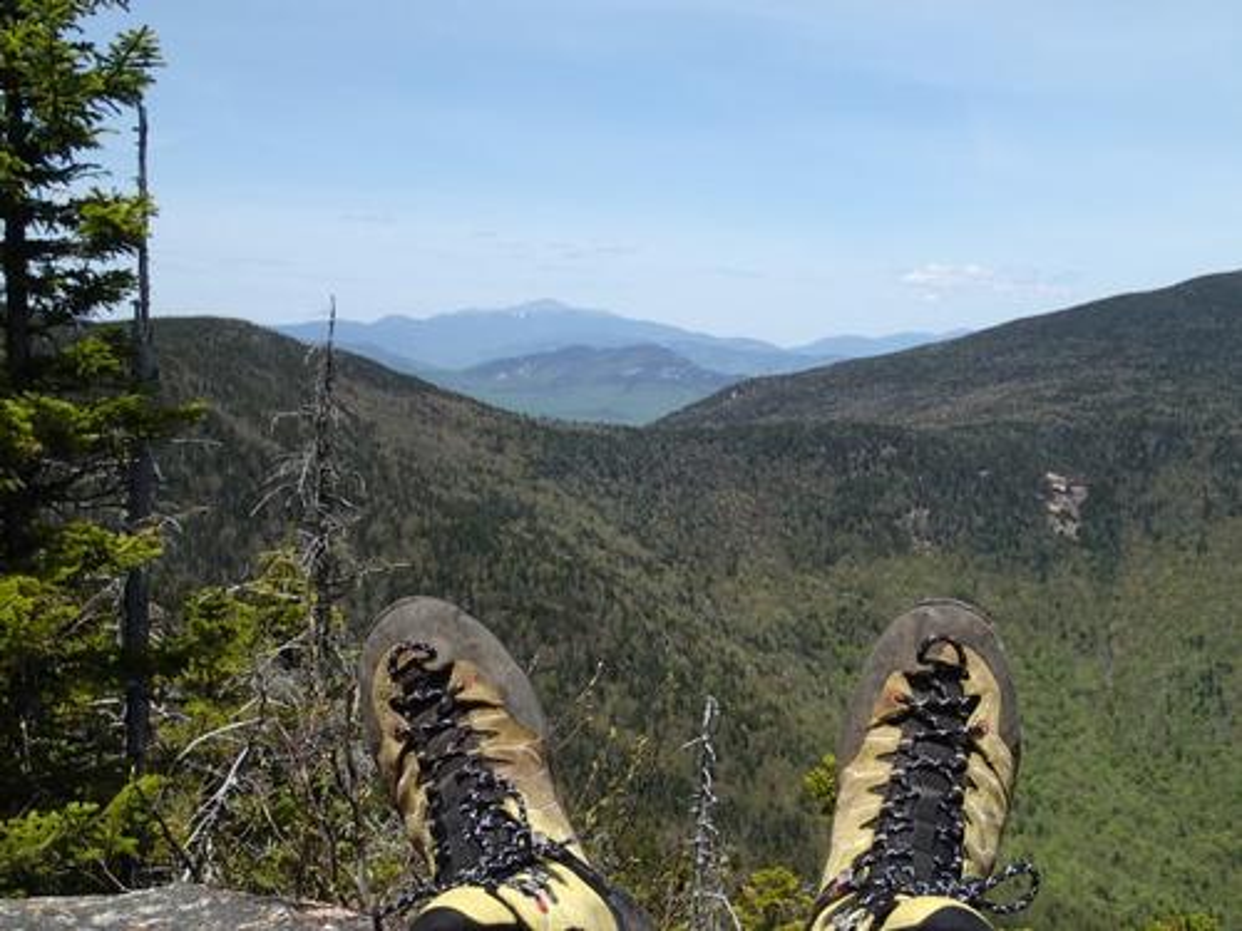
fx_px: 1650
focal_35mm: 46
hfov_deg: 41.2
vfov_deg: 31.5
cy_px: 466
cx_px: 621
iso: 100
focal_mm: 8.41
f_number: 4.5
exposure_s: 1/800
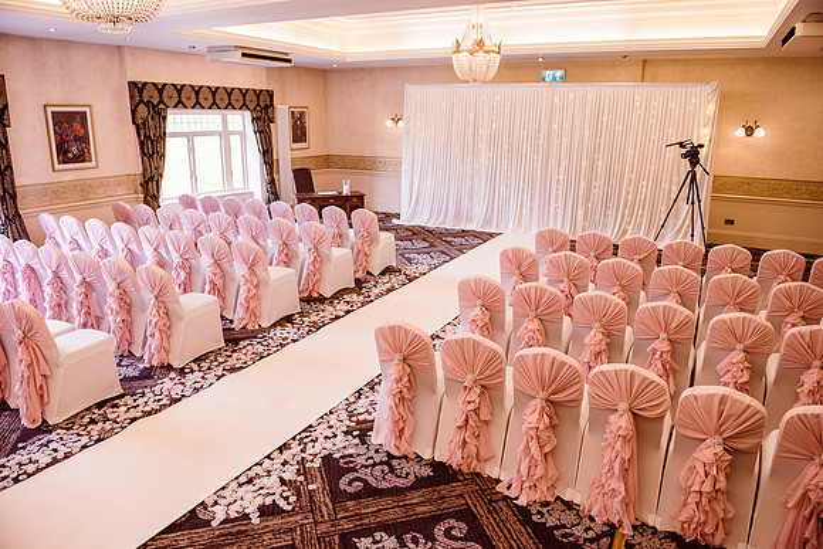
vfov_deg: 53.2
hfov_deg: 73.7
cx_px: 412
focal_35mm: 24
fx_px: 549
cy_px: 274
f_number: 4.5
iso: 320
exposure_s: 1/80
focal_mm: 24
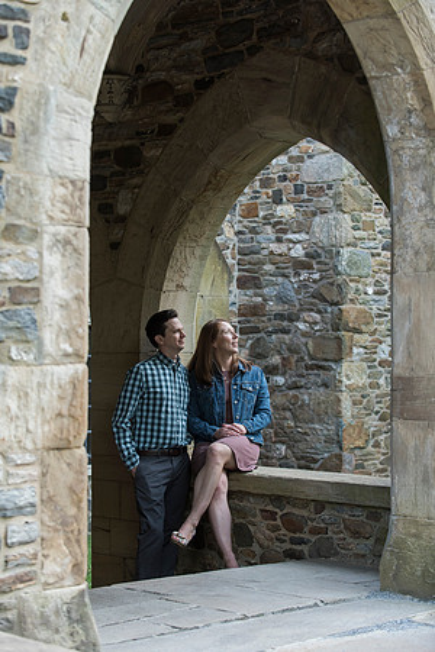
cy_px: 326
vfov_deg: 25.4
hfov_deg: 17.1
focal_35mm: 80
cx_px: 218
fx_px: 1450
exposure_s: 1/250
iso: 800
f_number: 4
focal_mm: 80
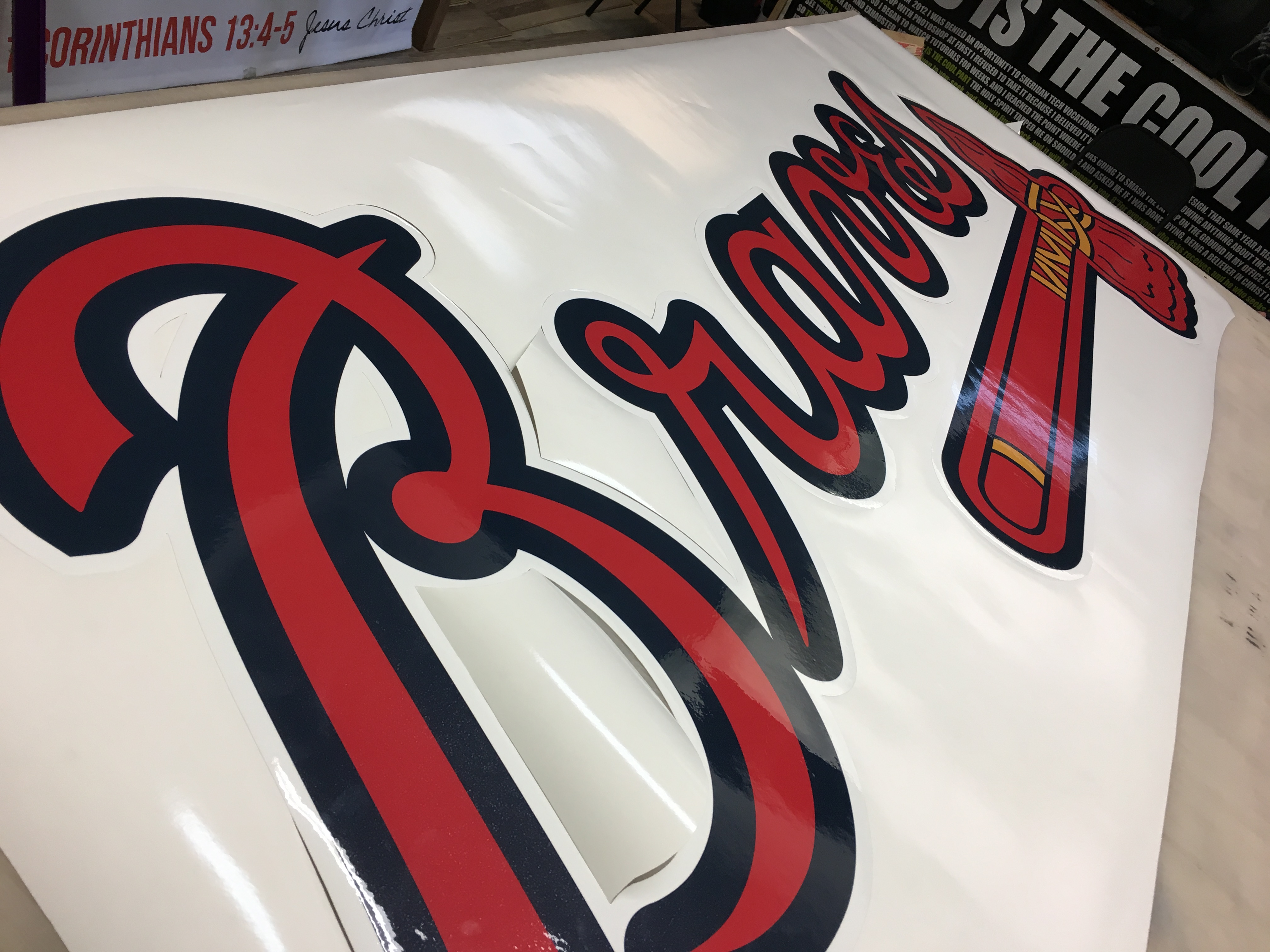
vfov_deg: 48.2
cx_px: 635
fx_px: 1064
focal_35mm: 29
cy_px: 476
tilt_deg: -35.7
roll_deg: -34.1
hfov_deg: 61.7
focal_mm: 4.15
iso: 25
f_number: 2.2
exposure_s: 1/40
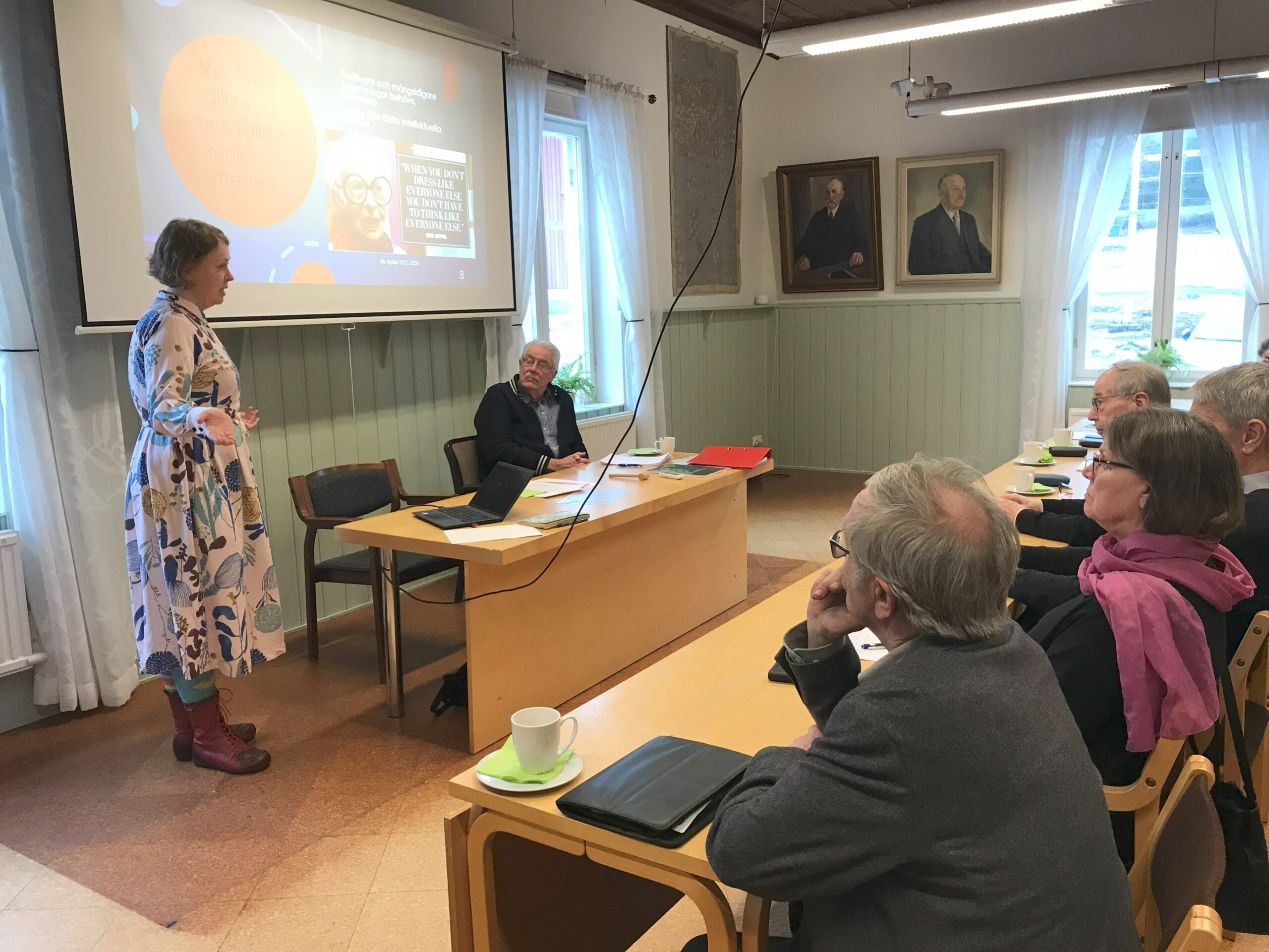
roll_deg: +0.3
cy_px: 476
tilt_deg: -9.0
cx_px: 634
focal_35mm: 28
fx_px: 1026
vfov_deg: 49.7
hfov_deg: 63.4
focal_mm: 3.99
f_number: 1.8
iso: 32
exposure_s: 1/33
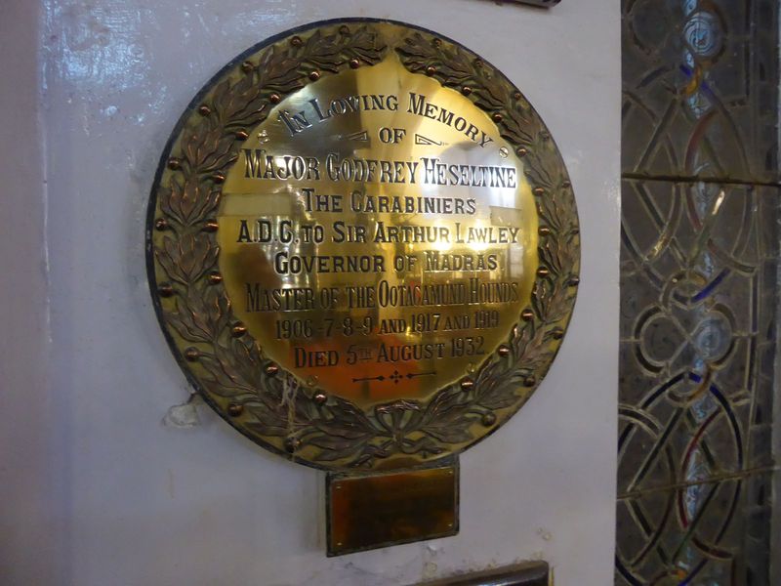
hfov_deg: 69.4
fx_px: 564
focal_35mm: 25
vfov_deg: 54.9
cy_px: 293
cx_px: 390
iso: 800
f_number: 3.3
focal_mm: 4.3
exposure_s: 1/4
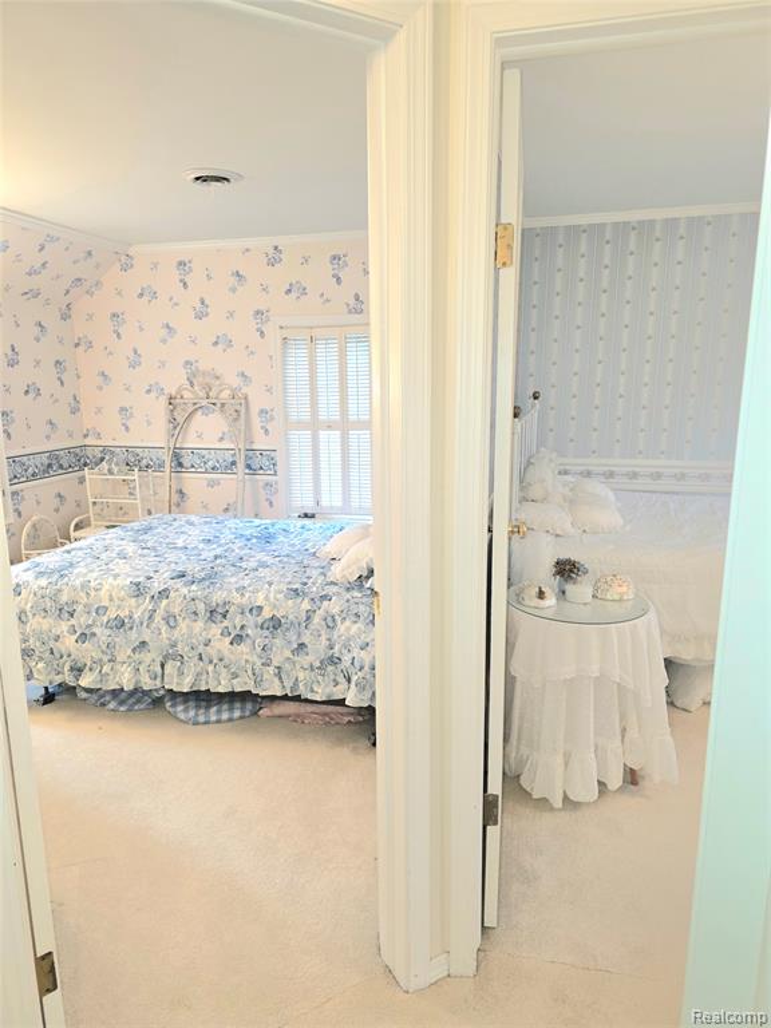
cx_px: 386
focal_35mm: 23
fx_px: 683
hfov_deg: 58.9
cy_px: 514
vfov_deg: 73.9
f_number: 1.7
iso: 100
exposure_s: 1/60.2
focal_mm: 6.3
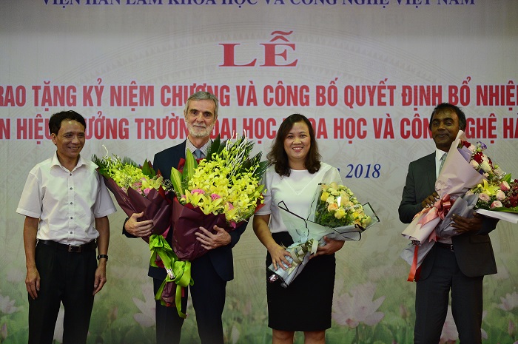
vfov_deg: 16.0
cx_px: 259
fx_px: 1222
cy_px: 172
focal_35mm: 85
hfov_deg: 23.9
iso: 2500
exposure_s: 1/500
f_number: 2
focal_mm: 85
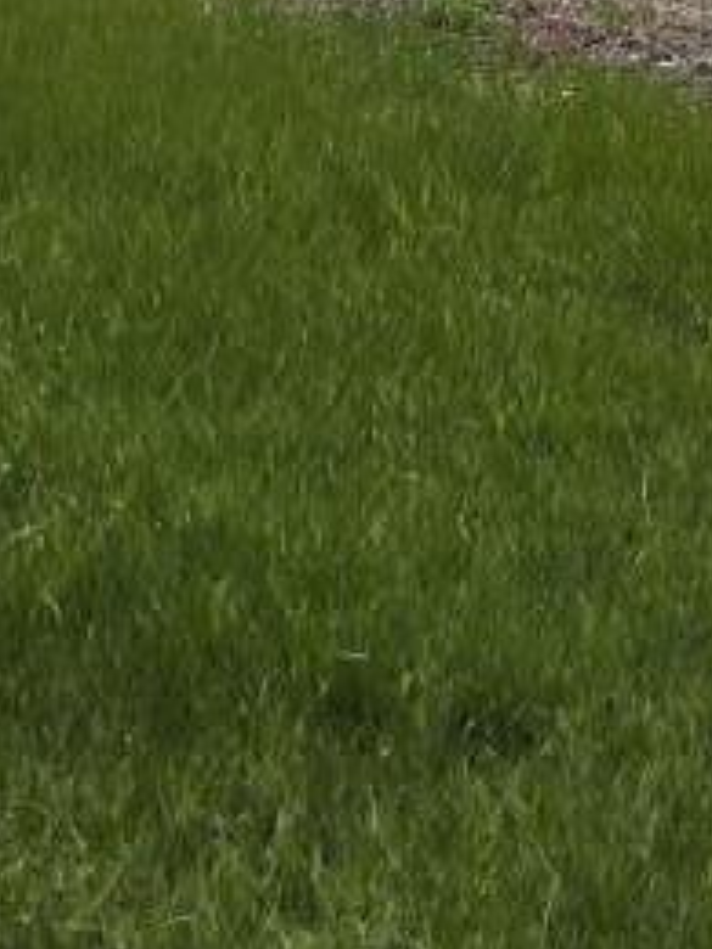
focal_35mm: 177
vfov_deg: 10.9
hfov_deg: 8.3
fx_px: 4854
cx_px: 913
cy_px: -296
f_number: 1.8
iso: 25
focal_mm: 5.4
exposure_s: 1/3882
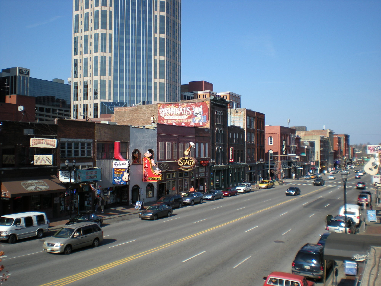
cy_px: 143
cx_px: 190
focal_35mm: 38
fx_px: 418
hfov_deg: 49.0
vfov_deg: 37.7
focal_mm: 6.3
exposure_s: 1/482
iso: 64
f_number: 4.6
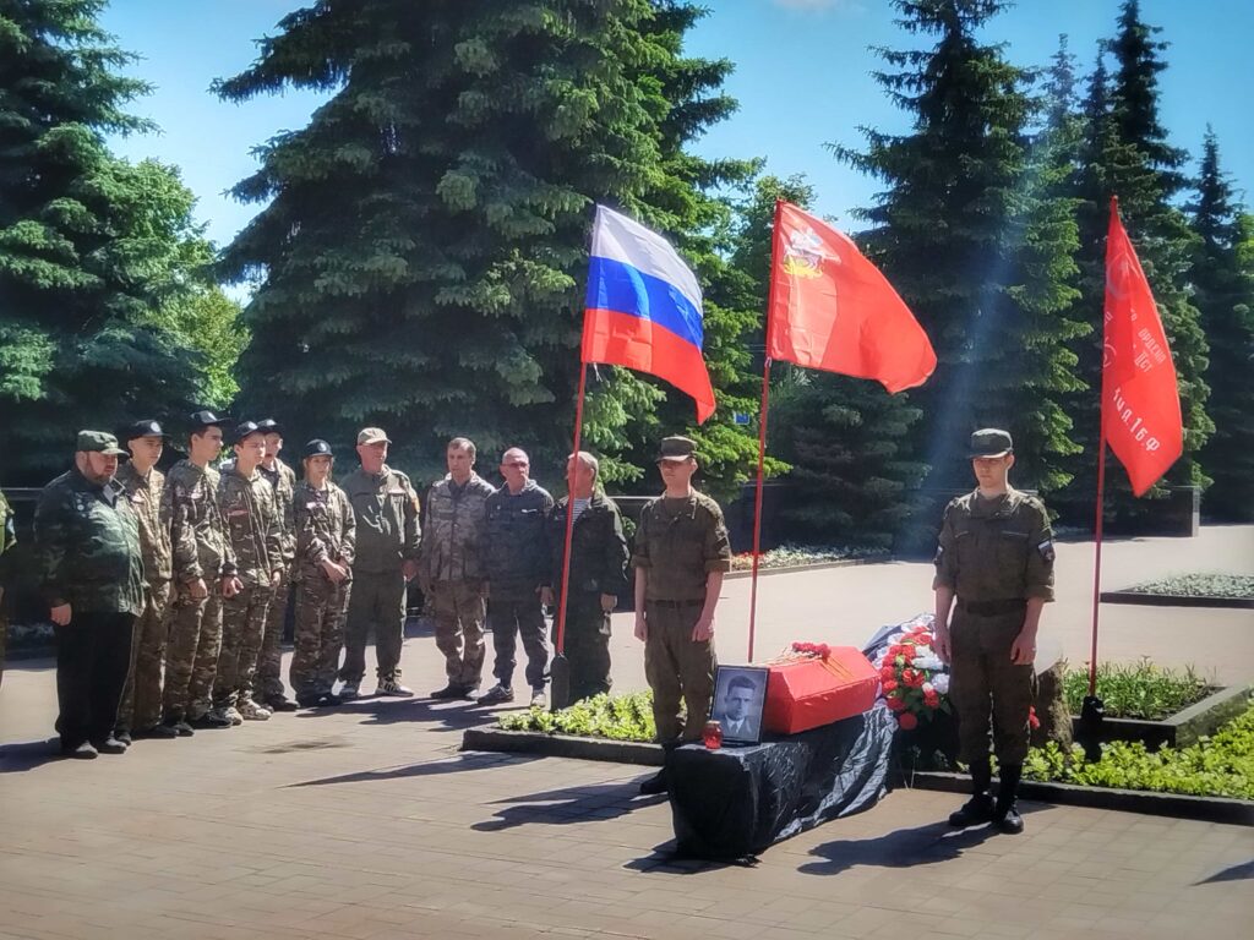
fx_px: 1920
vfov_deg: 27.5
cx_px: 627
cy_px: 470
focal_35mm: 53
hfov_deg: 36.2
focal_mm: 4.95
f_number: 1.9
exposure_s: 1/1437
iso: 100
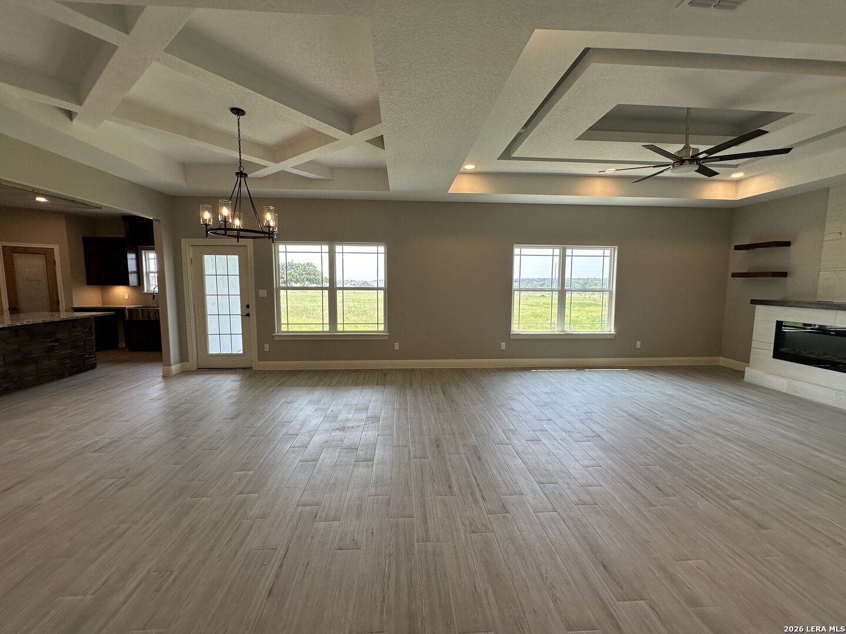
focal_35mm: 14
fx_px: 342
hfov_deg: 102.1
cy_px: 317
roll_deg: -0.4
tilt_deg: -5.0
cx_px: 423
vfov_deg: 85.7
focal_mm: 2.22
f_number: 2.2
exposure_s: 1/214
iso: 40
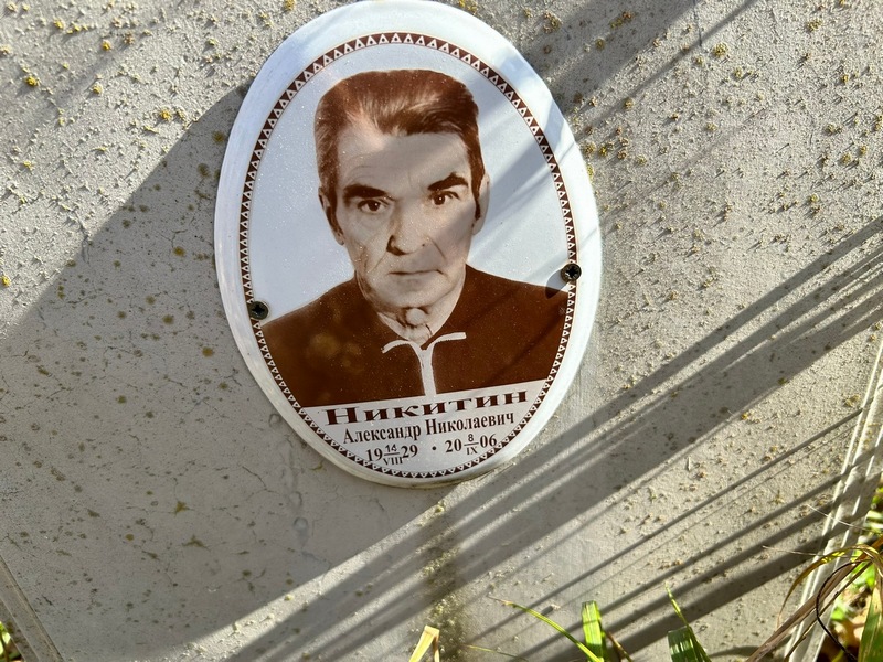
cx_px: 442
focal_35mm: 26
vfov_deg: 53.1
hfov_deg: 67.3
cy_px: 331
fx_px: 663
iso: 50
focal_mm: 5.7
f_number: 1.5
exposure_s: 1/974
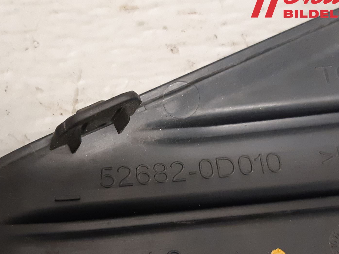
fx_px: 372
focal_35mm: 38
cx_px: 152
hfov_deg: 48.9
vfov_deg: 37.4
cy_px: 162
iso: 320
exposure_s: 1/50
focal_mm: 3.93
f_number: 1.7
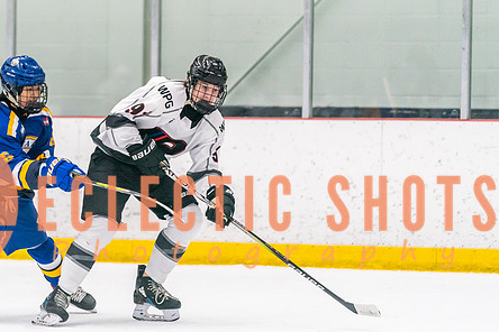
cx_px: 137
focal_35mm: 295
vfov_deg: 4.7
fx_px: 4089
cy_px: 151
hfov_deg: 7.0
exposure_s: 1/1250
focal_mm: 171
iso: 3200
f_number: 2.8
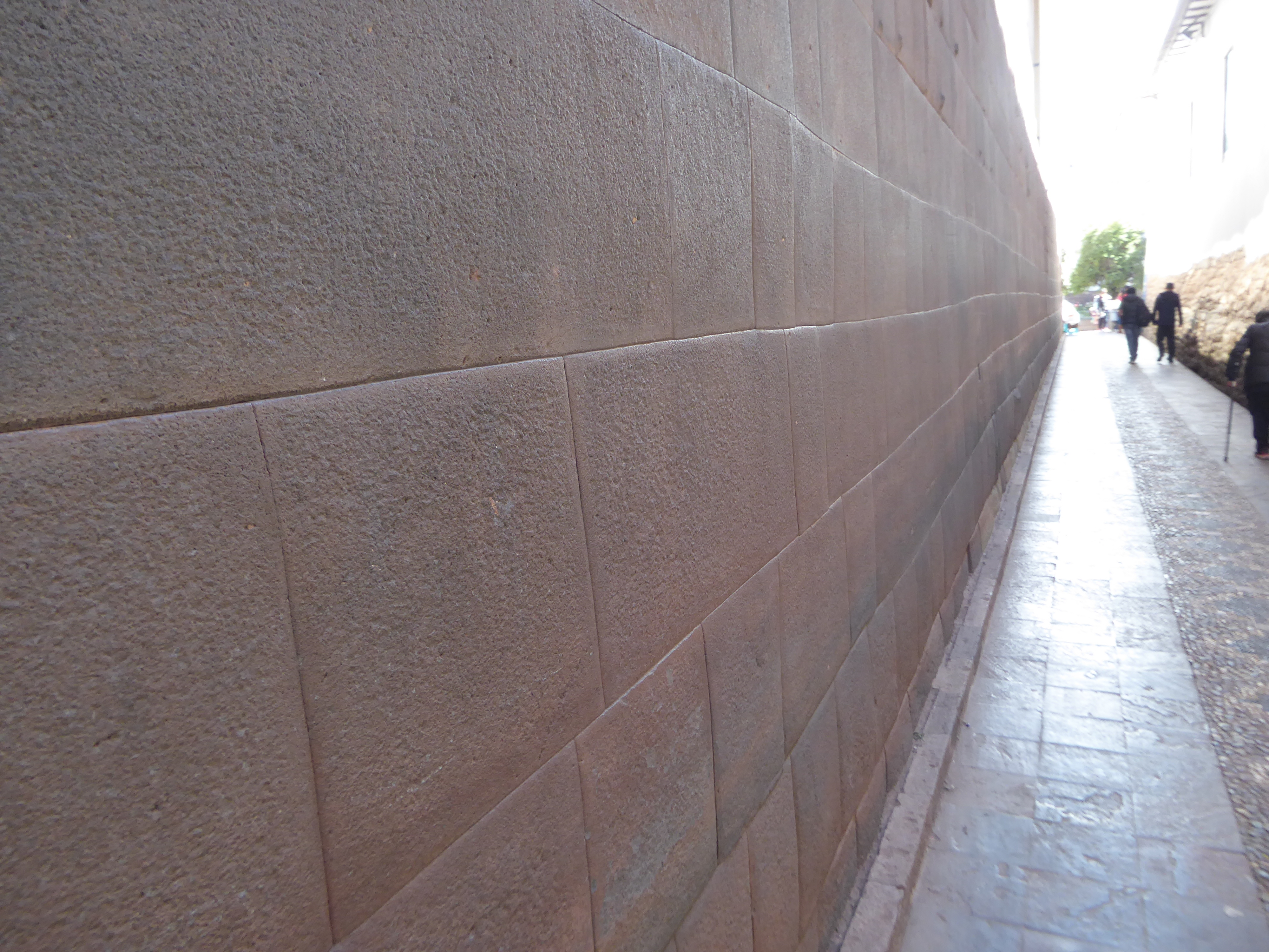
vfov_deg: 51.4
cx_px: 634
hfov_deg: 65.3
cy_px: 476
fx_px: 990
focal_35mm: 27
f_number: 3.4
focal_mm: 4.7
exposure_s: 1/60
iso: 160
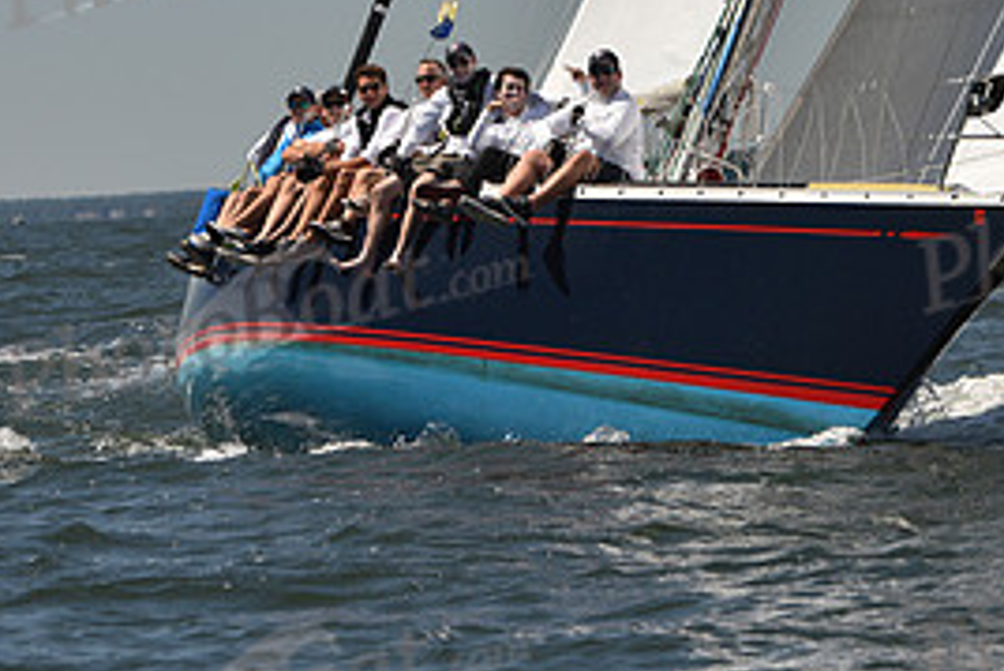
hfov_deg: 7.8
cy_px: 73
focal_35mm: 264
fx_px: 7366
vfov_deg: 5.2
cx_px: 727
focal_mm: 122
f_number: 4.5
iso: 250
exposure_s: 1/1250
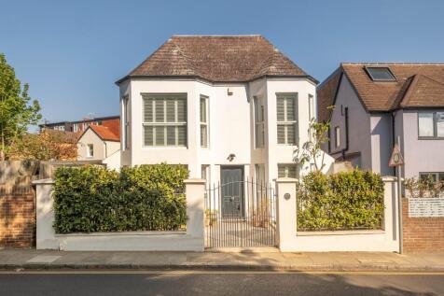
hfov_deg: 78.6
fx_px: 271
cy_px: 148
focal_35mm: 22
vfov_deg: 57.2
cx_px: 222
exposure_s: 1/2500
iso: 500
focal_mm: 14.5
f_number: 5.6
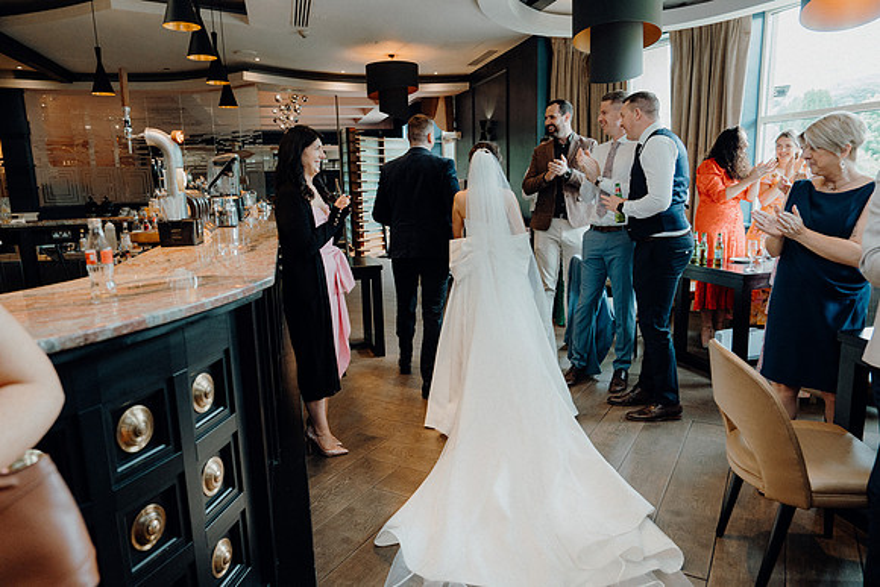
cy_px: 294
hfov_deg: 73.7
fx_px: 587
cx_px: 440
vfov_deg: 53.2
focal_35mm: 24
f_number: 3.5
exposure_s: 1/160
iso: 1600
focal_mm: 24
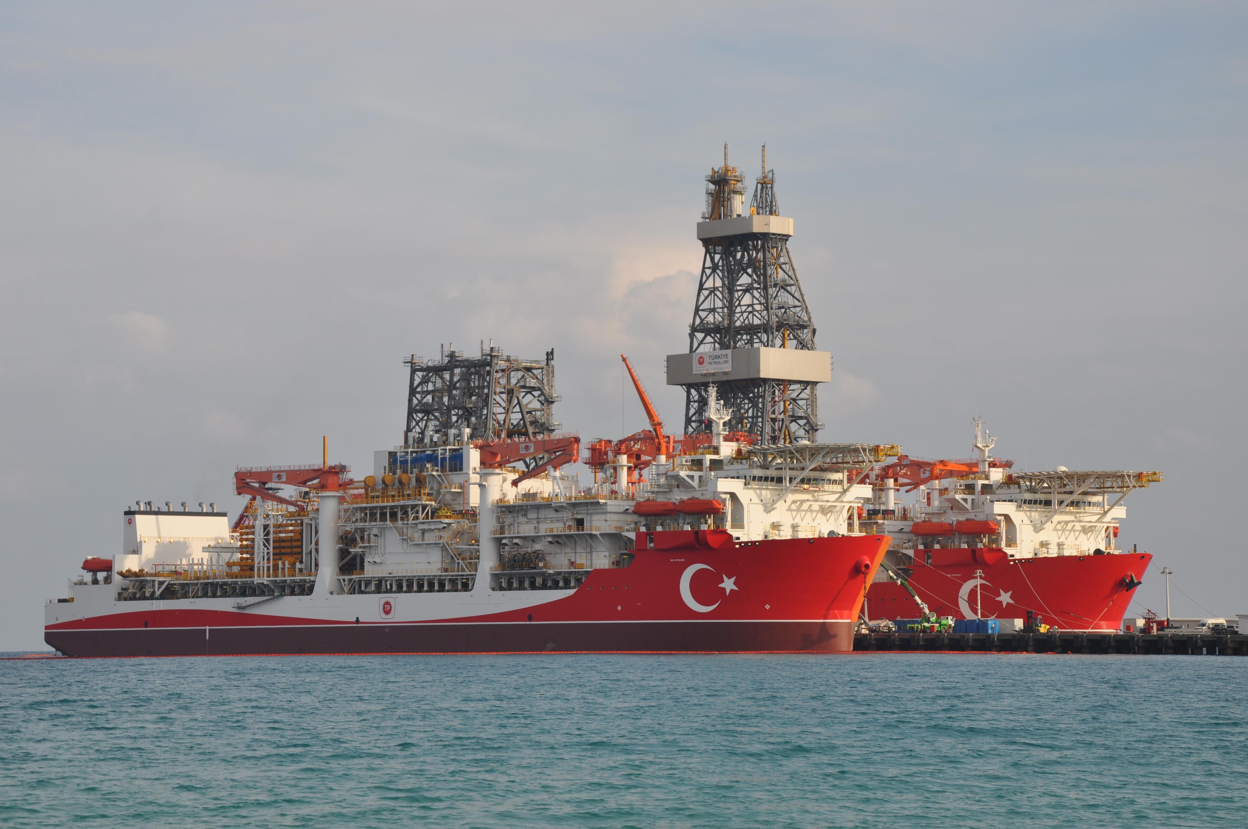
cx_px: 624
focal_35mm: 99
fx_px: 3428
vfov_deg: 13.8
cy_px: 414
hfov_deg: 20.6
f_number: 9
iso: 200
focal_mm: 66
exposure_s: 1/320
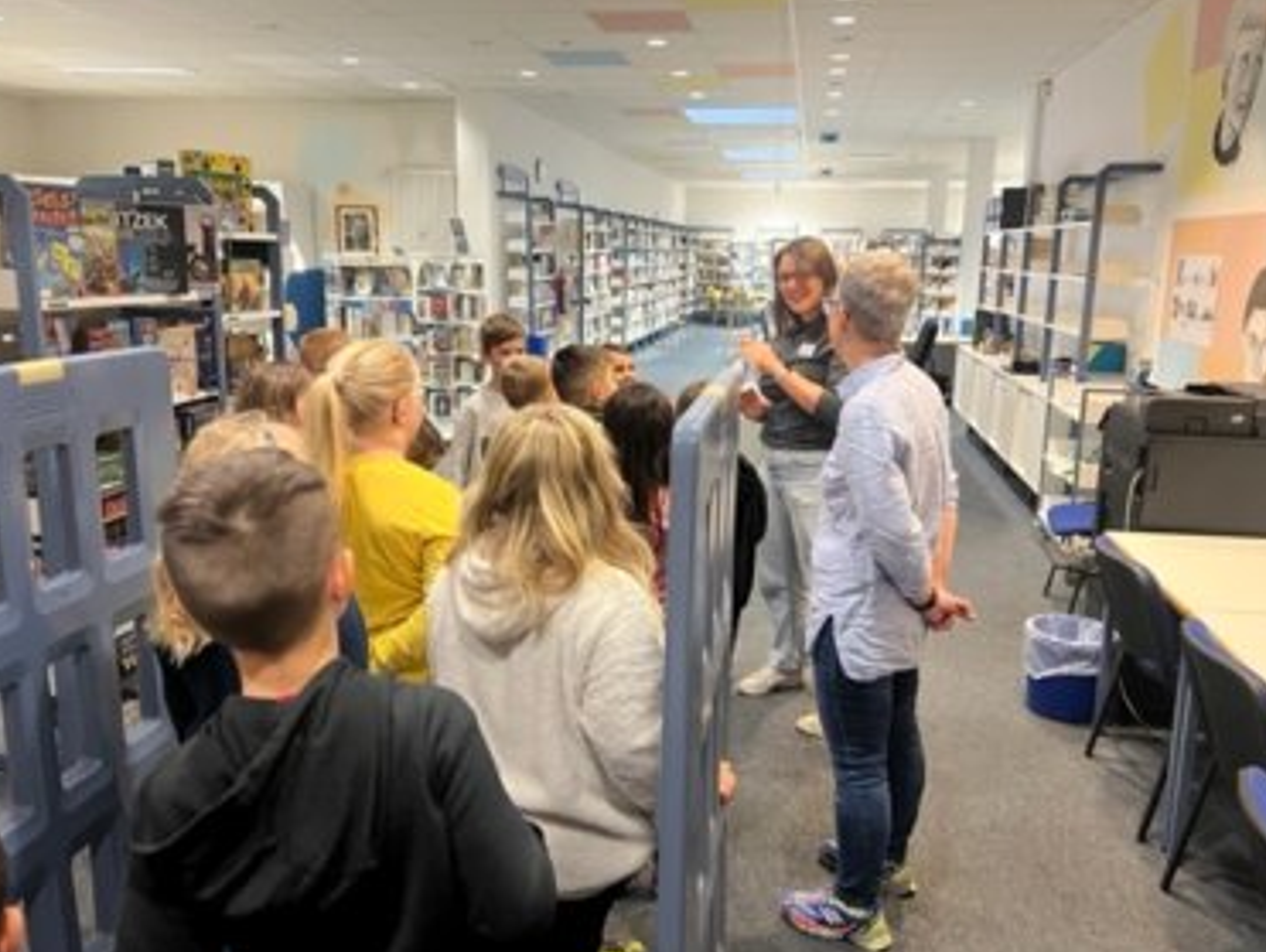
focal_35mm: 28
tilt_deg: -11.5
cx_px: 659
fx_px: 1025
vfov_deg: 49.8
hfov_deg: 63.4
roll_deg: -1.2
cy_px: 471
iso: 320
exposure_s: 1/50
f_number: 1.5
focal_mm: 5.7
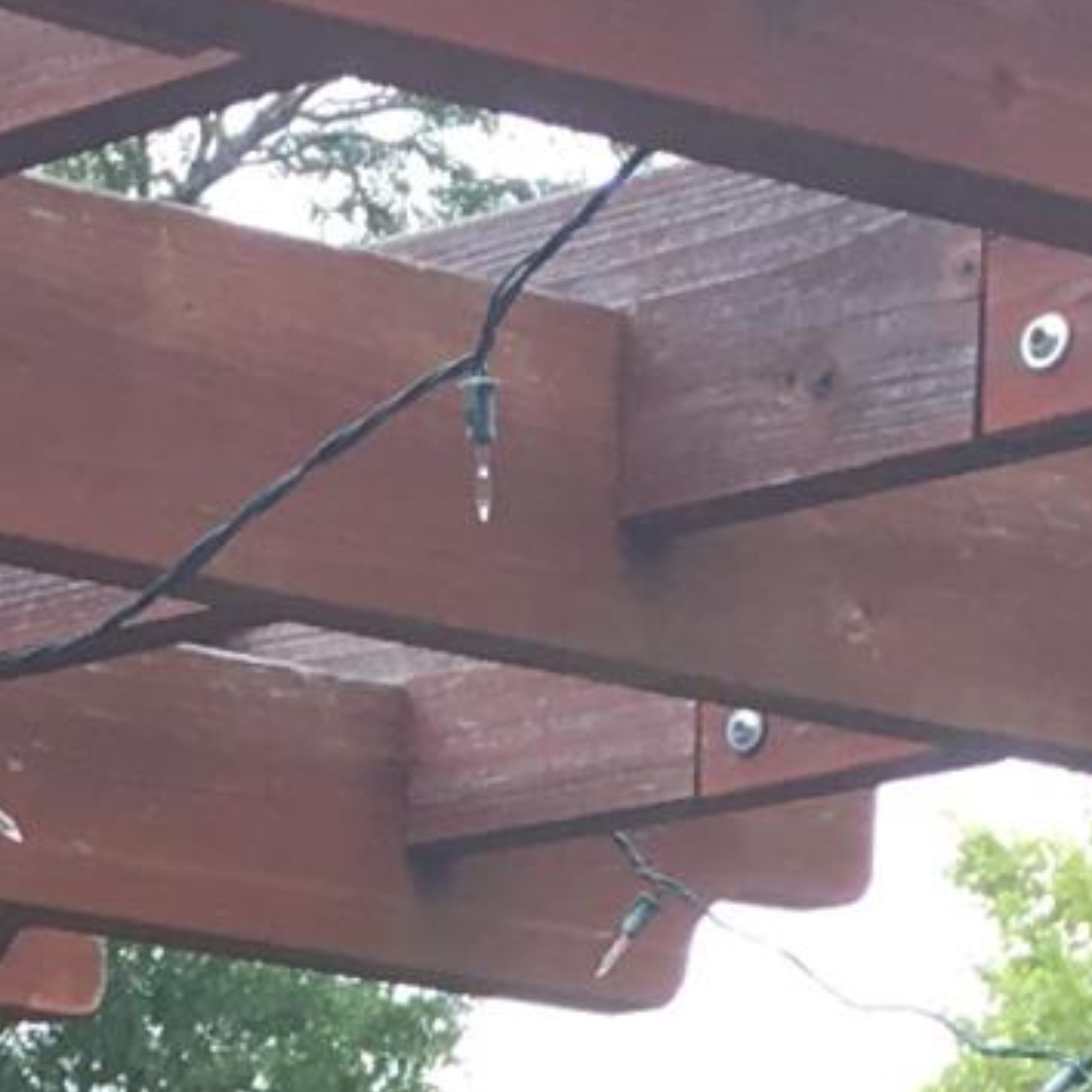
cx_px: -660
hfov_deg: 7.9
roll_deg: +0.2
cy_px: 3057
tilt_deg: -4.7
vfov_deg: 7.3
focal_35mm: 217
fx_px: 7745
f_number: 2.2
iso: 25
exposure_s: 1/134
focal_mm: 4.15
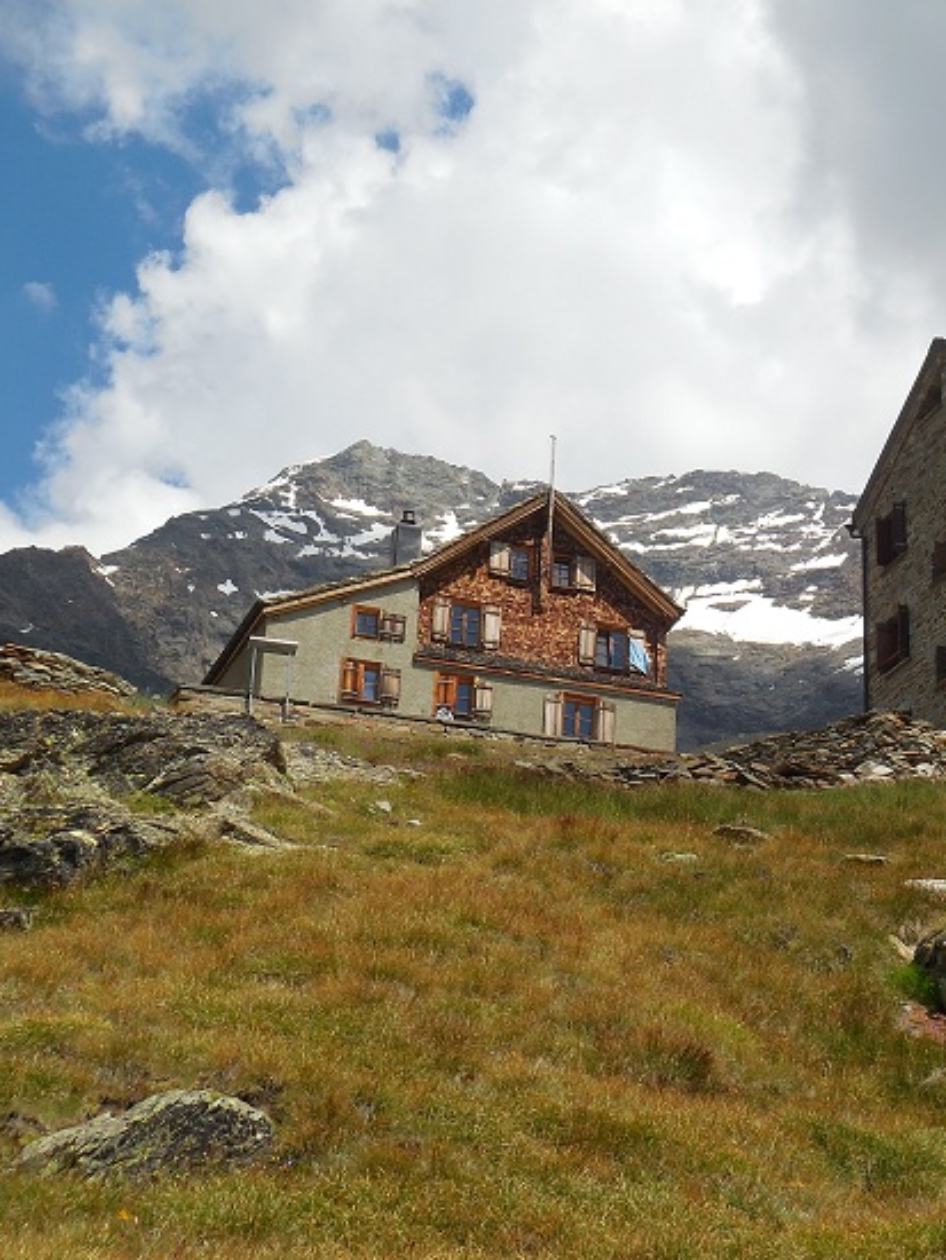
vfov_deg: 30.2
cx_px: 786
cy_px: 582
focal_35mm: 64
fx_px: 2330
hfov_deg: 22.6
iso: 125
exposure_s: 1/800
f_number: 4.7
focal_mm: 7.9
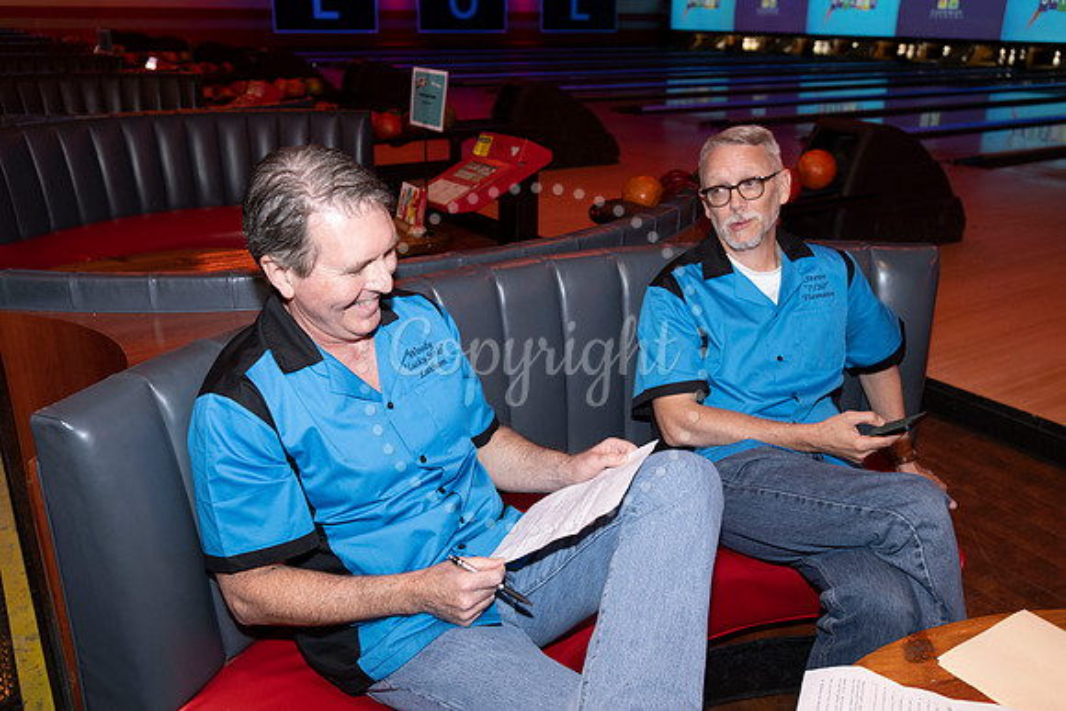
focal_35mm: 30
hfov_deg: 61.9
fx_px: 888
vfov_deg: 43.6
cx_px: 533
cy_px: 356
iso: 1000
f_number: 5.6
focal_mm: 30
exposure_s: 1/60
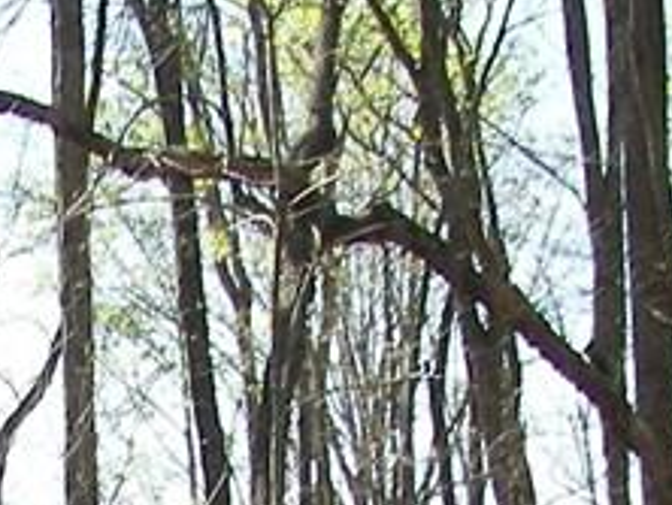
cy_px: 1110
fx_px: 3226
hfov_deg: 11.6
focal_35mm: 166
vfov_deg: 8.4
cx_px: -209
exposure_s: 1/250
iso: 50
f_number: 2.8
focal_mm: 6
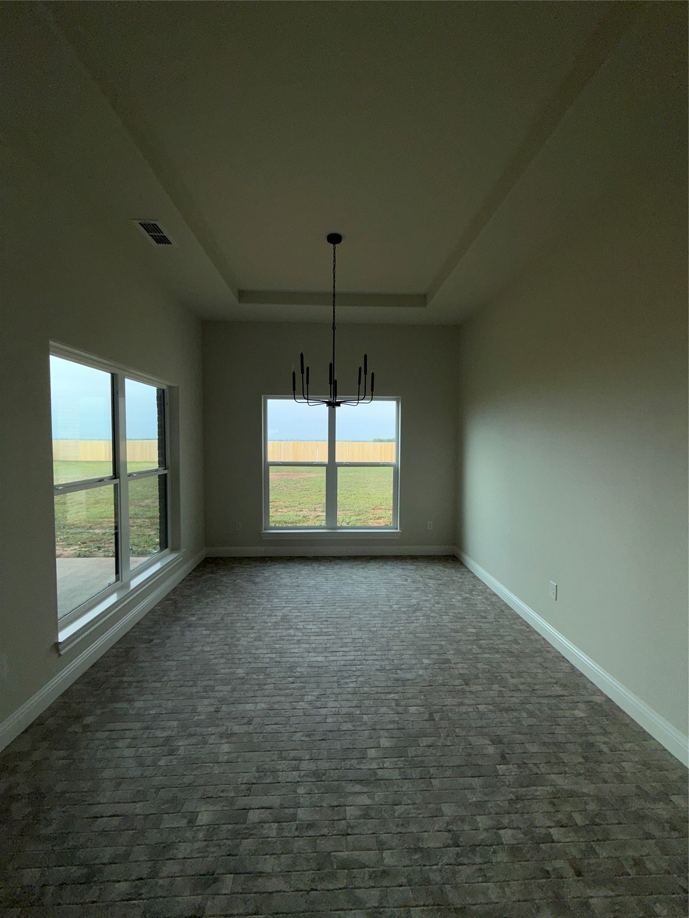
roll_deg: -0.8
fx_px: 372
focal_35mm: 14
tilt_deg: -1.9
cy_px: 459
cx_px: 344
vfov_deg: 102.1
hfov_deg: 85.7
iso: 16
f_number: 2.2
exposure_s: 1/328
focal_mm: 2.22
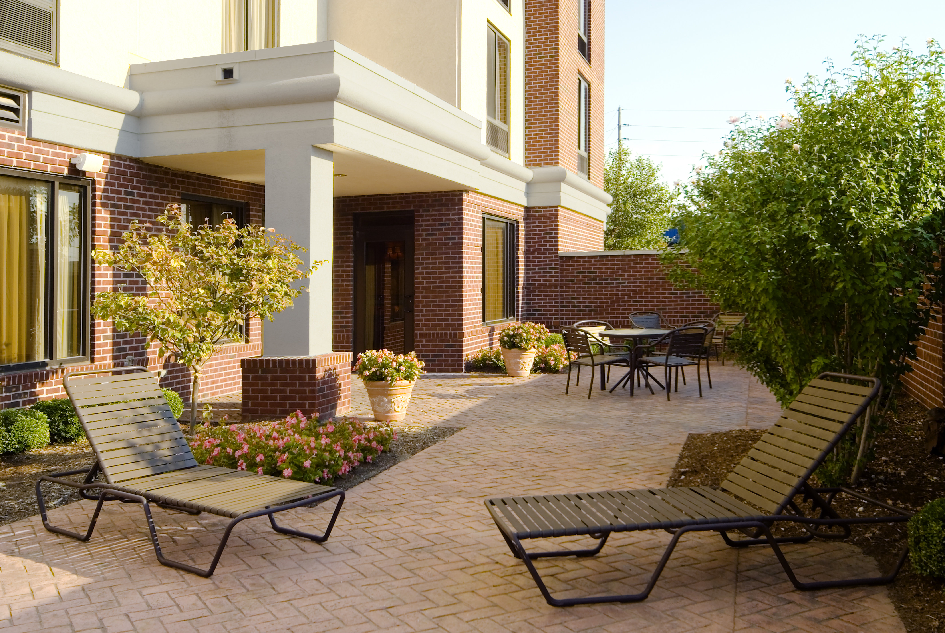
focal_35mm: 35
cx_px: 472
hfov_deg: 54.4
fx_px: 920
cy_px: 316
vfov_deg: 37.9
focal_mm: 23
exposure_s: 1/45
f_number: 11
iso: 100
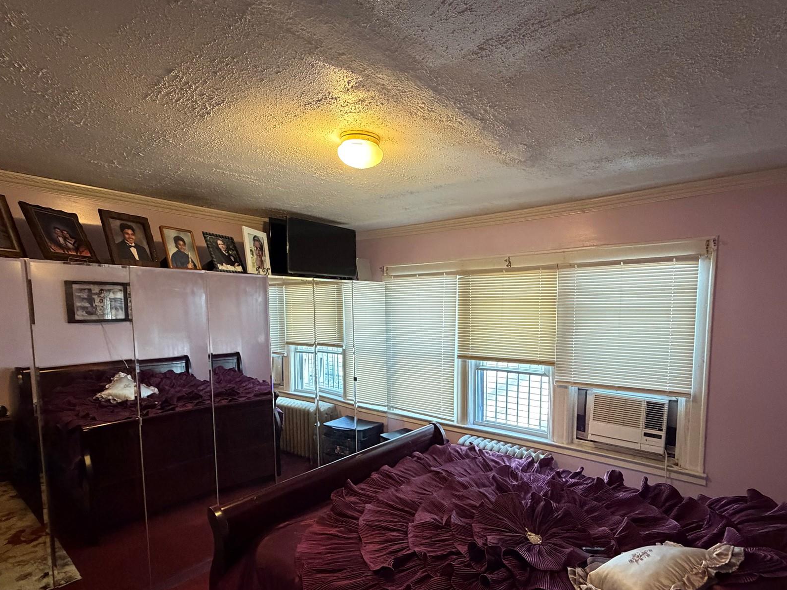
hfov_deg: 87.6
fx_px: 409
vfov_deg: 71.1
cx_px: 424
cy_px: 345
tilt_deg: -5.2
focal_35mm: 18
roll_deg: +0.7
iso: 800
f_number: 2.2
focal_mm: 2.22
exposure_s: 1/60
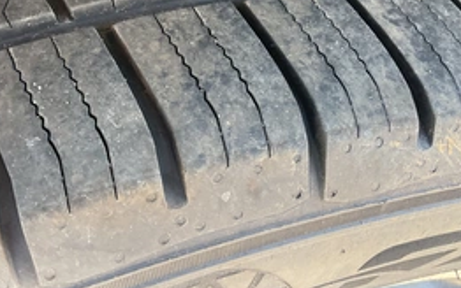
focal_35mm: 47
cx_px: 185
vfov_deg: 26.9
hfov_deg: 42.4
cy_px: 53
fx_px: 591
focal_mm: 3
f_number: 1.8
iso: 64
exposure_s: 1/109
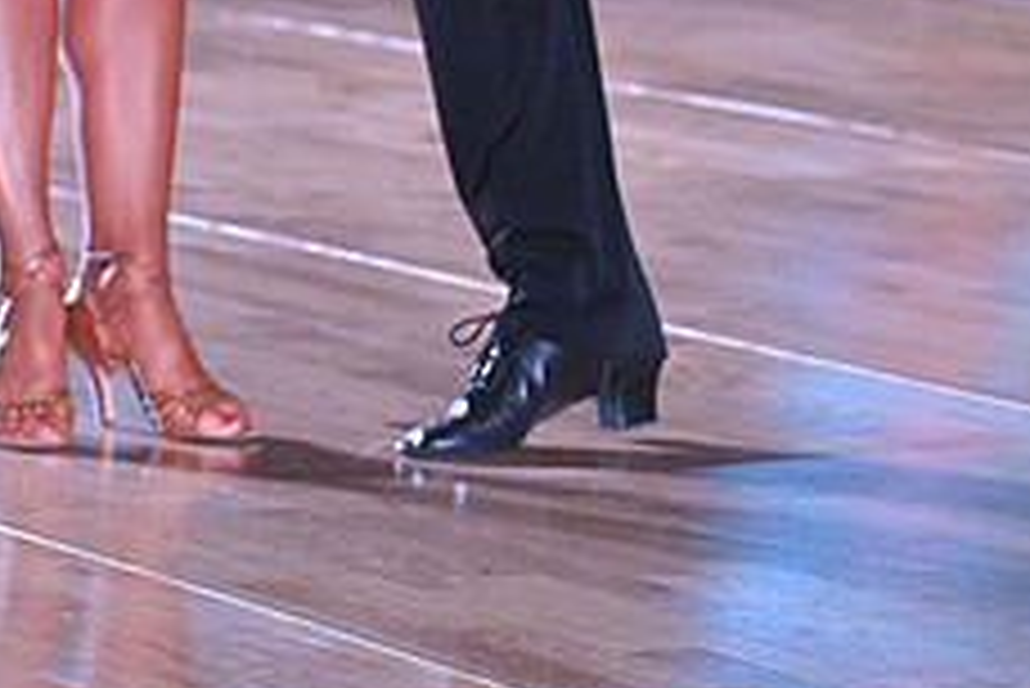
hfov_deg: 6.0
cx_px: 317
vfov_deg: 4.0
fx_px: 9791
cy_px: -531
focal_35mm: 342
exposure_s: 1/400
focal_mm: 135
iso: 6400
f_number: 5.6
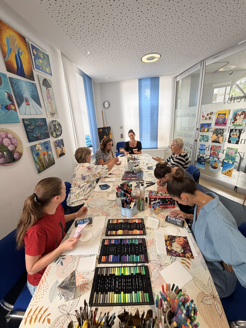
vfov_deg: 102.1
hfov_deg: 85.7
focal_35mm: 14
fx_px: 133
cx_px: 123
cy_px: 164
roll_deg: +2.9
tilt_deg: -18.6
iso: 200
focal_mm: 2.22
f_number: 2.2
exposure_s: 1/121
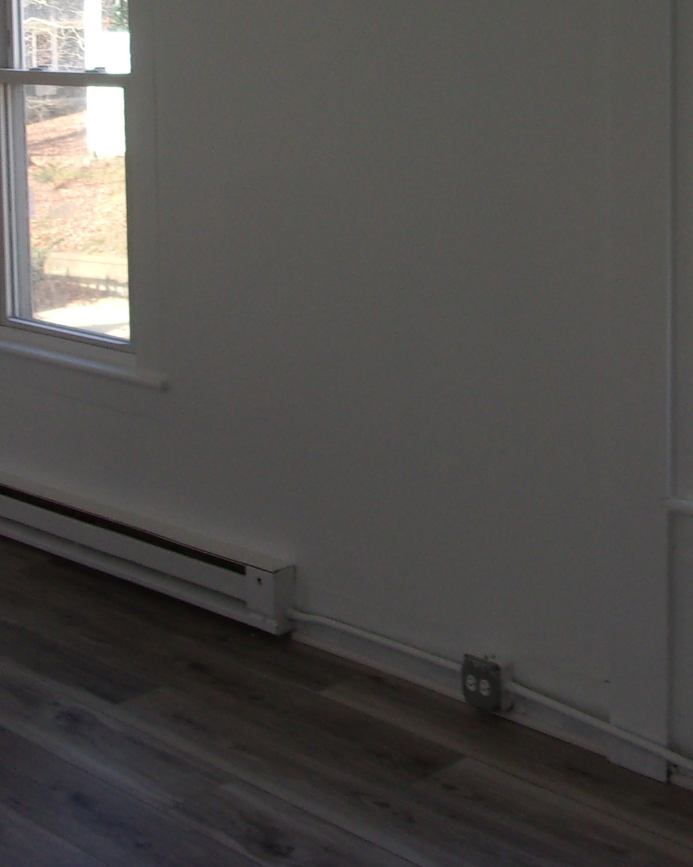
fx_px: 1718
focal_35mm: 67
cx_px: 490
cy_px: 89
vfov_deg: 27.3
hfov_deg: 22.7
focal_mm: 5.1
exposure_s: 1/40
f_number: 3.9
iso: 80
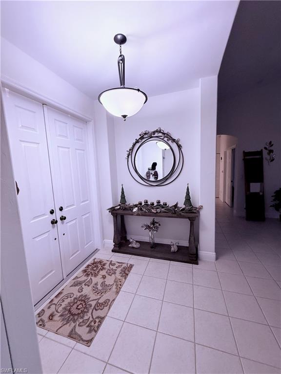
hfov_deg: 85.7
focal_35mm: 14
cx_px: 140
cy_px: 187
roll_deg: +2.7
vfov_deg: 102.1
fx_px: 152
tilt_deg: -6.7
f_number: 2.2
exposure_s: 1/120
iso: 500
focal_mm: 2.22
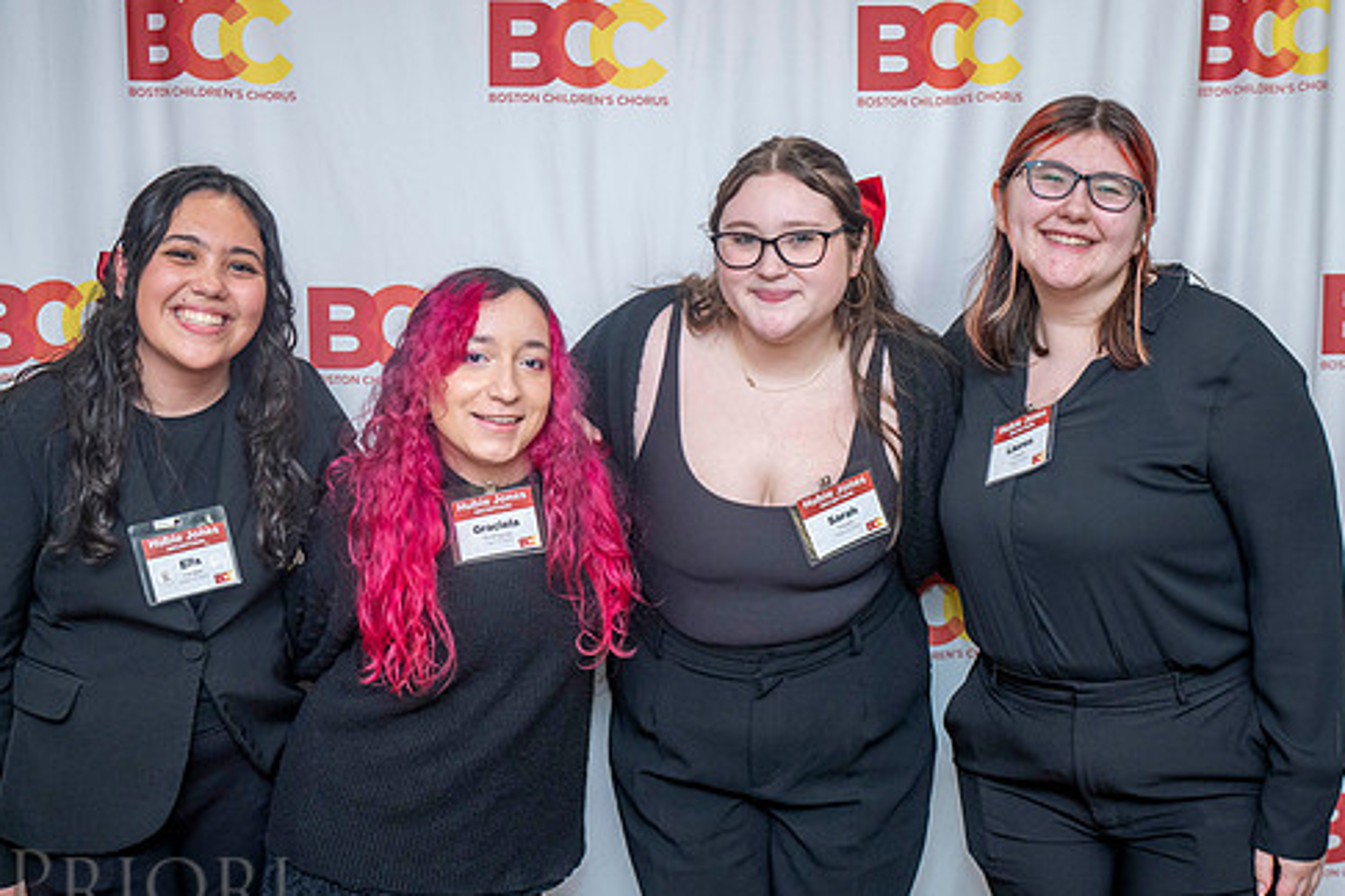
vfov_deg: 28.6
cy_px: 484
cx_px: 731
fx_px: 1756
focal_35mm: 47
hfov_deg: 41.9
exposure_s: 1/200
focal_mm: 35
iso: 1000
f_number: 2.8
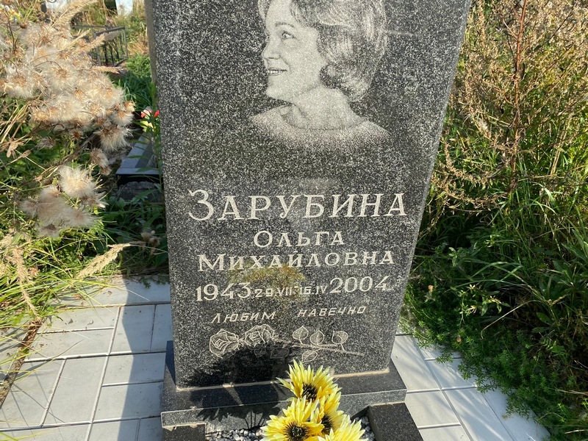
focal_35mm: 26
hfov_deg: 67.3
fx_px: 442
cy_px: 220
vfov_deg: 53.1
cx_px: 294
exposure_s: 1/1053
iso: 32
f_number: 1.8
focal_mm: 4.25
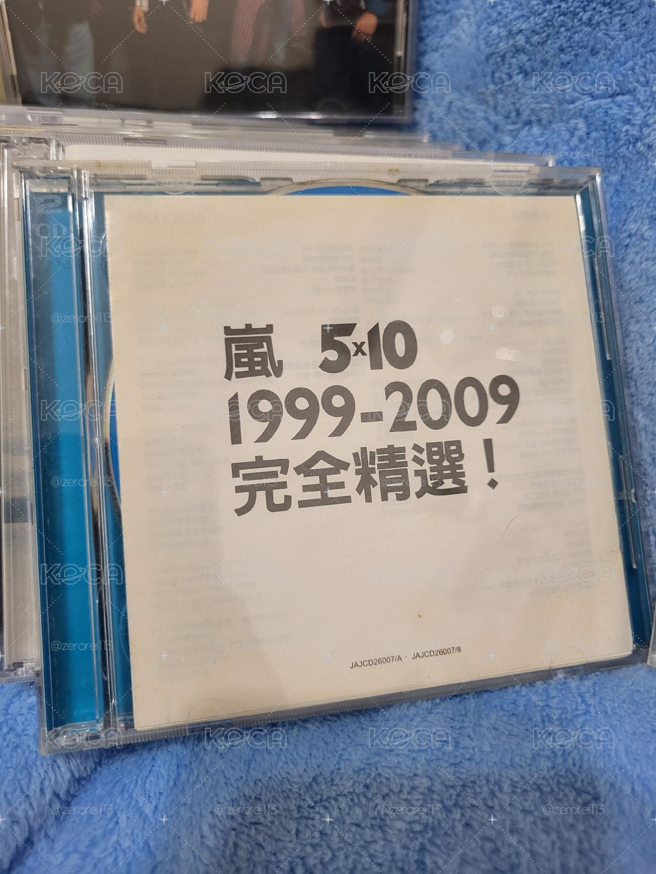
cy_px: 437
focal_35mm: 26
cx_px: 328
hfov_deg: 53.1
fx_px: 657
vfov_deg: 67.3
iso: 320
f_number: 1.8
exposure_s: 1/40
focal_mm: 5.4
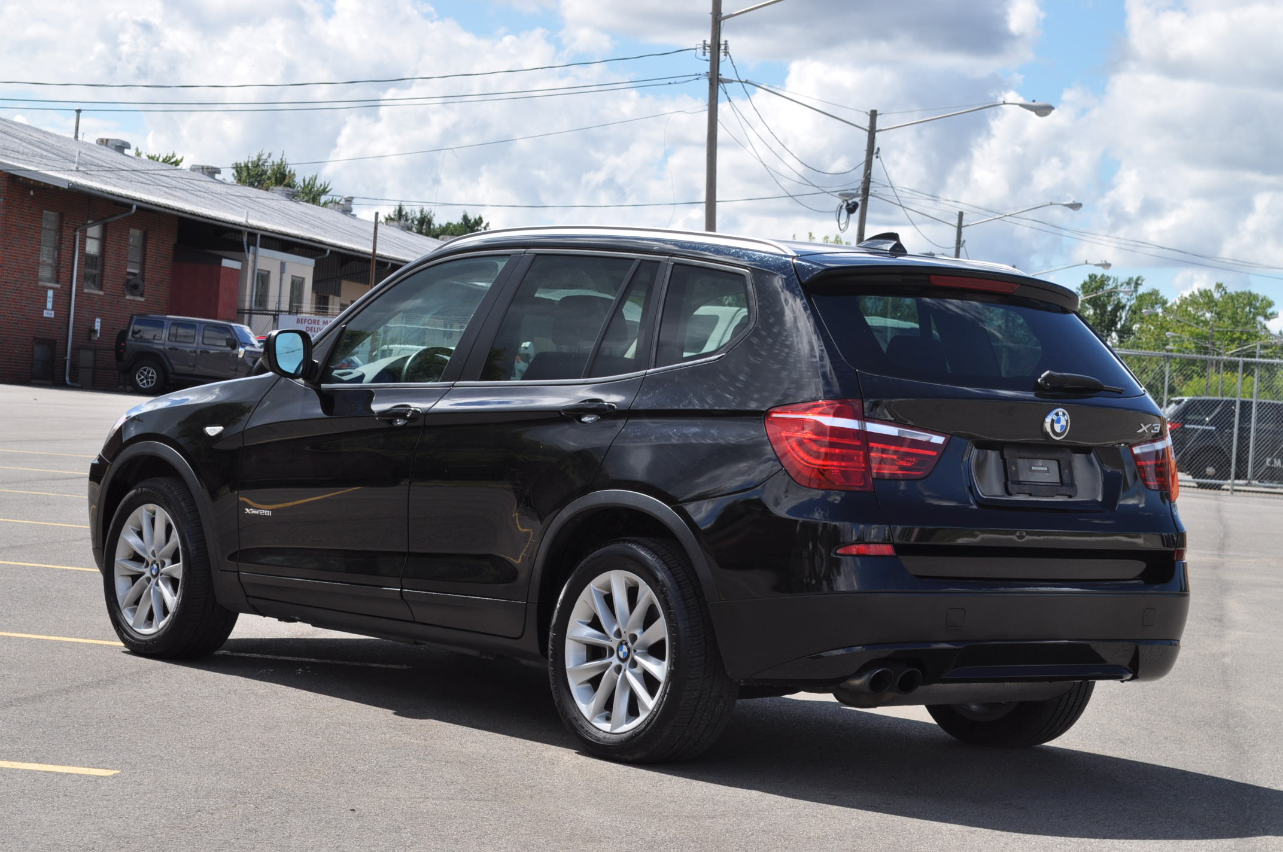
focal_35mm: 82
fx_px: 2937
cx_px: 642
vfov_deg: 16.5
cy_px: 426
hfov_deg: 24.6
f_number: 9
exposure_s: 1/320
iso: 200
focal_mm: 55
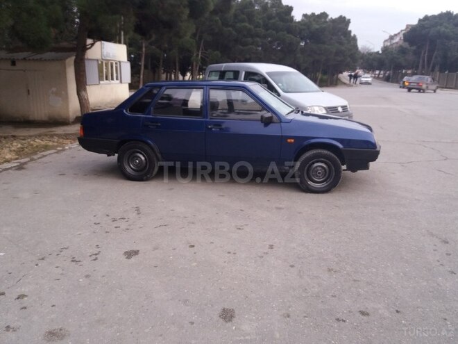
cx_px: 229
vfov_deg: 49.7
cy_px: 172
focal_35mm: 28
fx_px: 370
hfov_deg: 63.4
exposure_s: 1/33
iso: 100
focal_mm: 3.7
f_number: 1.9
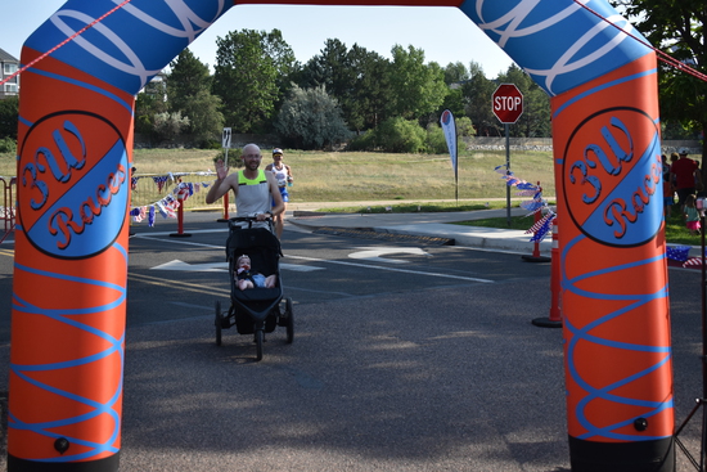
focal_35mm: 54
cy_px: 236
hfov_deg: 36.9
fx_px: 1061
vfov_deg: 25.1
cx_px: 354
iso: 400
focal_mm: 36
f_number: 5.6
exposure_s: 1/1600
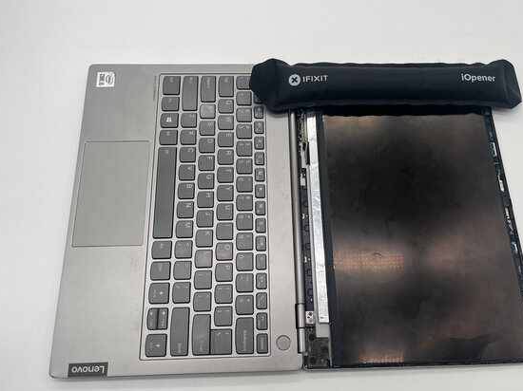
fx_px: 423
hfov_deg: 63.4
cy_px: 203
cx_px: 275
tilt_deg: -71.2
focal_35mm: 28
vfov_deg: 49.7
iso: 50
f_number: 1.6
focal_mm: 5.1
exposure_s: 1/615
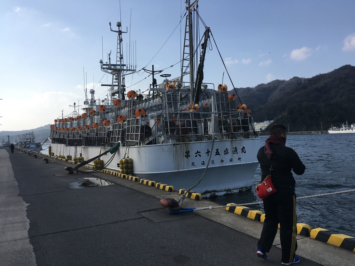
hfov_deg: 61.7
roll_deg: +3.8
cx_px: 178
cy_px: 133
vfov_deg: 48.2
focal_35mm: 29
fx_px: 297
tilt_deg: -1.0
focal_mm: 4.15
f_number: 2.2
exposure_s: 1/1637
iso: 25
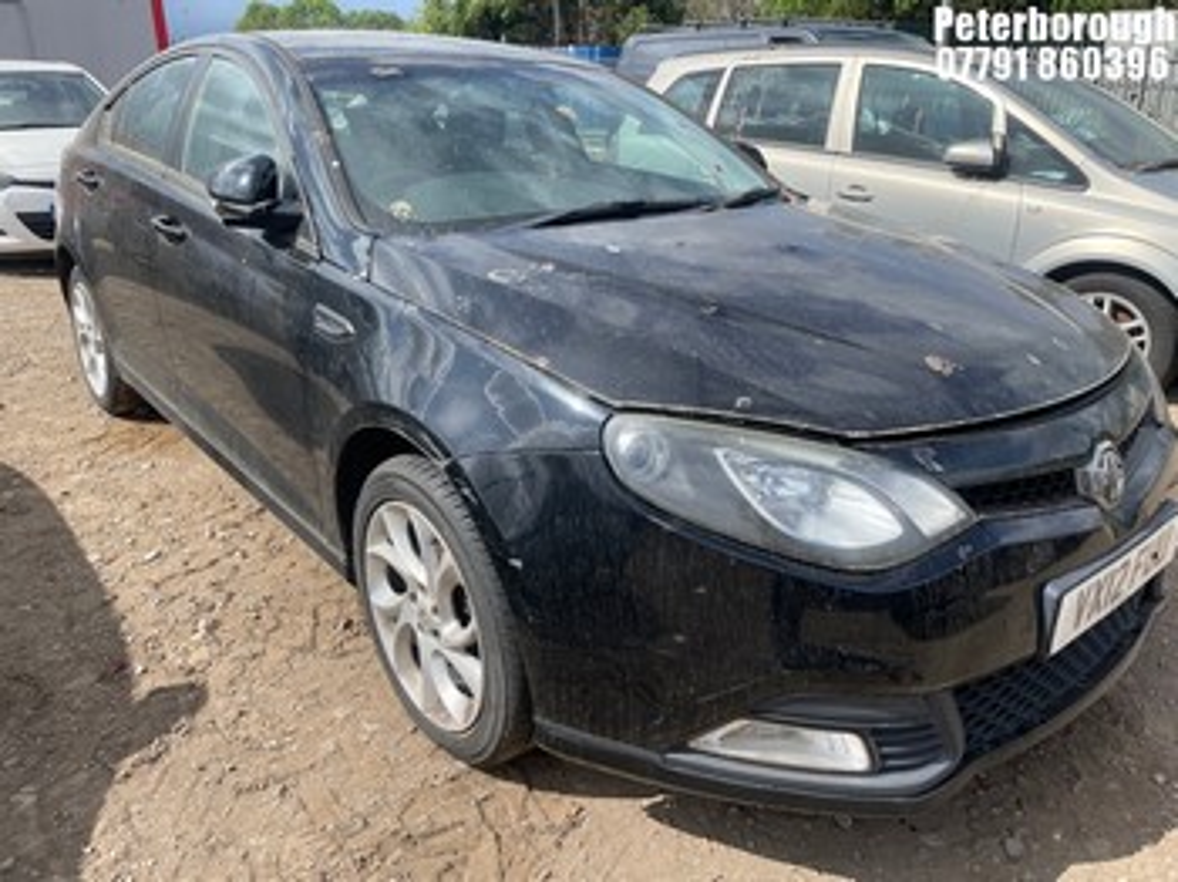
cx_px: 589
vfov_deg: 53.0
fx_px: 884
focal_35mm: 26
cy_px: 441
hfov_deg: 67.3
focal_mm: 4.2
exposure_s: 1/2506
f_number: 1.6
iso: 32
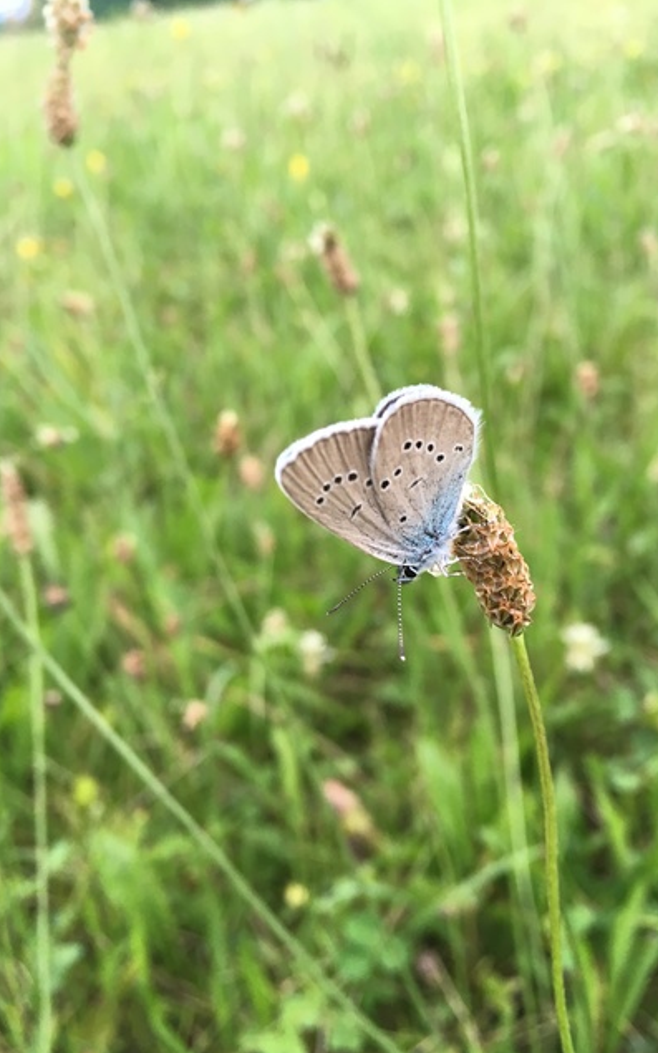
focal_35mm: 31
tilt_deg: -25.2
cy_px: 527
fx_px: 889
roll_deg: -0.8
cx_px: 365
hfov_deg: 40.6
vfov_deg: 61.2
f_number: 2.2
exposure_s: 1/33
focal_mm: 4.15
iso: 40
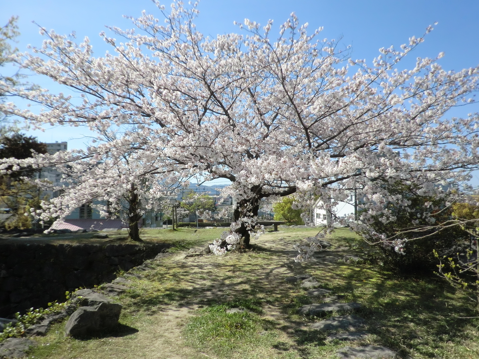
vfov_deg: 53.1
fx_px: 360
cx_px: 240
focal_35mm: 26
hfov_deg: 67.3
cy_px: 180
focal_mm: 4.7
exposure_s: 1/400
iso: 200
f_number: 7.9
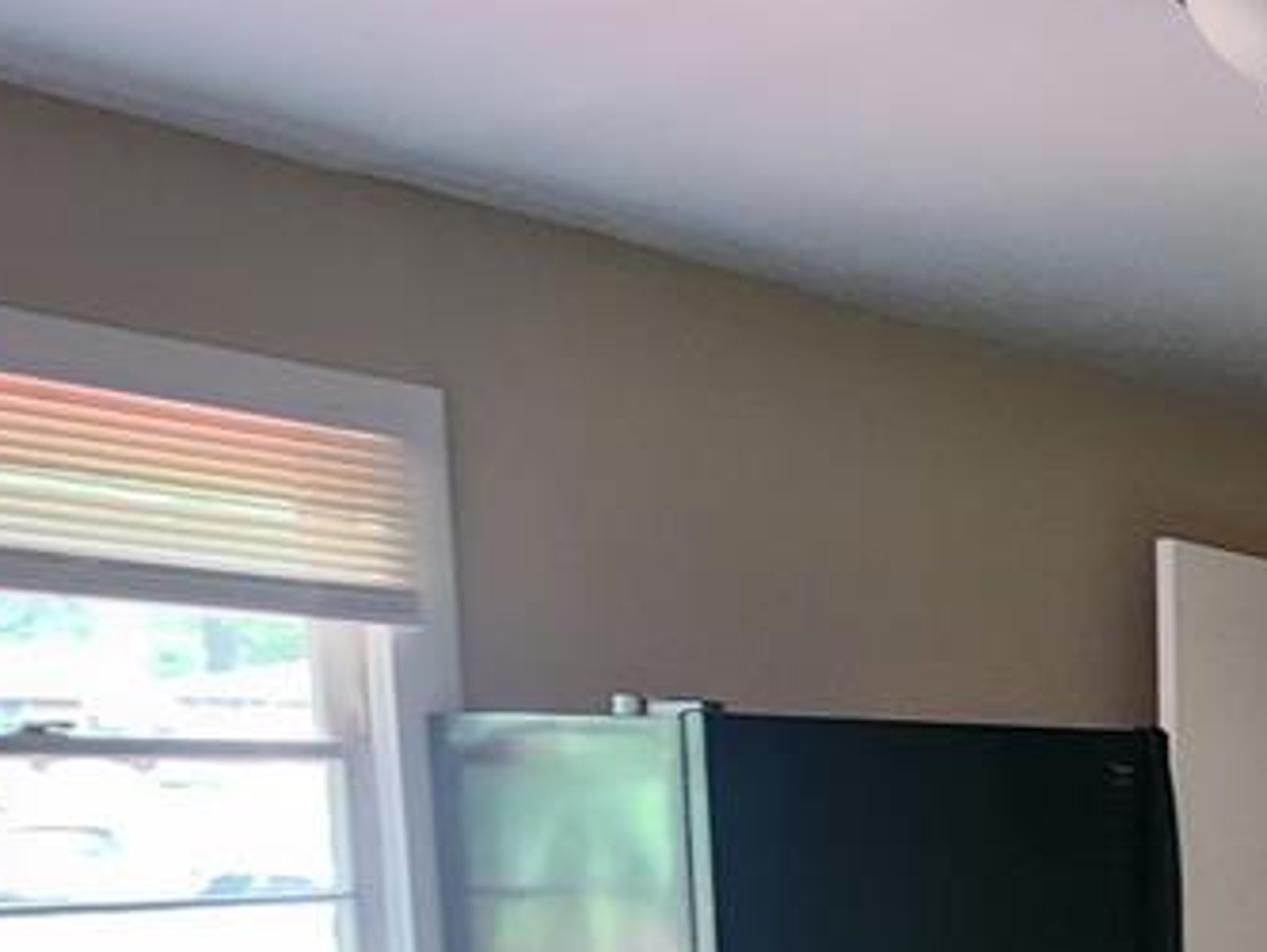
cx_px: 1834
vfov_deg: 33.2
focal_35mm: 40
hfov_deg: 30.2
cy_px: 937
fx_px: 1465
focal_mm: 2.2
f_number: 2.2
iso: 800
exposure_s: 1/24
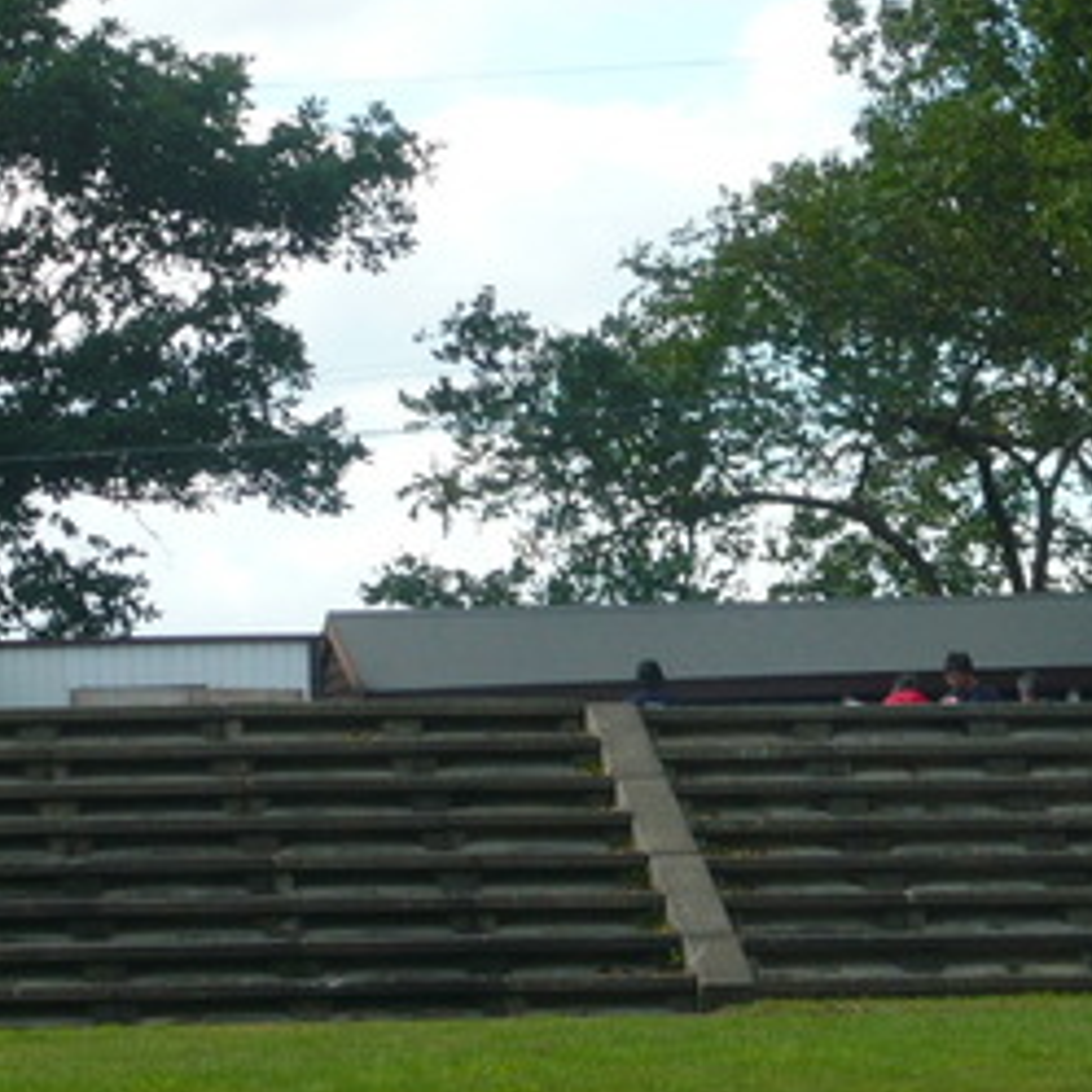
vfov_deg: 7.3
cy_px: 458
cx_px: 842
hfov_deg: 7.3
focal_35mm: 239
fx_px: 8530
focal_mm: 16.5
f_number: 5.1
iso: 100
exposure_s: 1/250
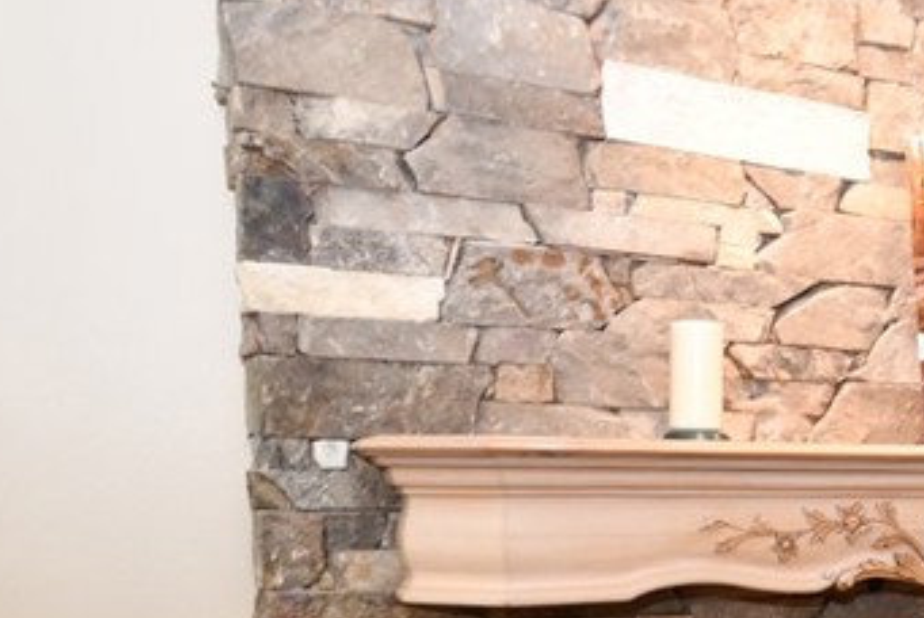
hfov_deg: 38.8
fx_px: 1156
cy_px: 682
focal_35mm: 45
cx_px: 913
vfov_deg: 27.4
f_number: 4
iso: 400
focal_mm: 10
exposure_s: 1/60
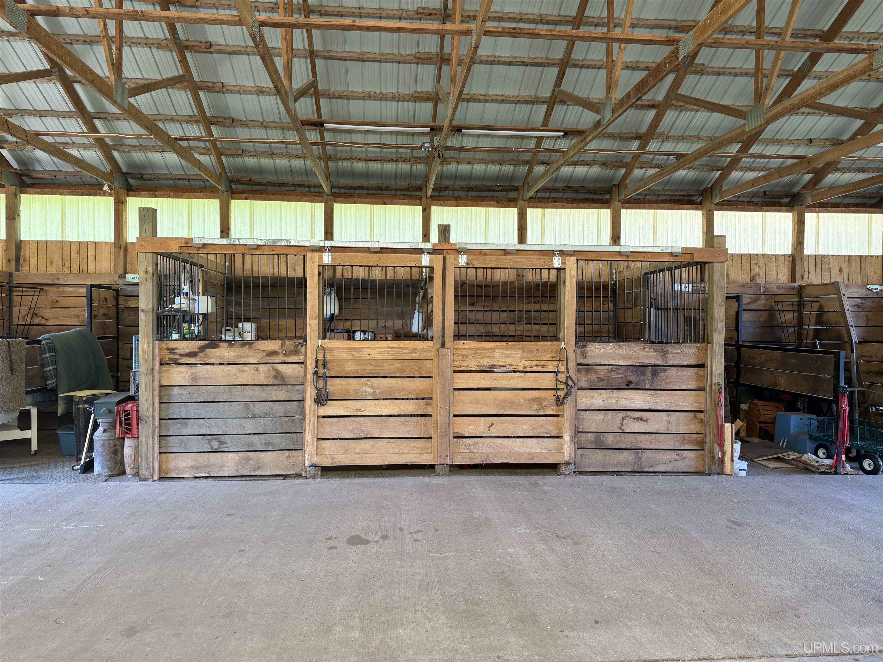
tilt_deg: +0.0
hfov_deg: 71.6
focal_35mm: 24
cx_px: 442
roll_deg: -0.3
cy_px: 331
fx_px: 612
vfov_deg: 56.8
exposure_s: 1/121
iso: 125
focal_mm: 6.76
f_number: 1.78
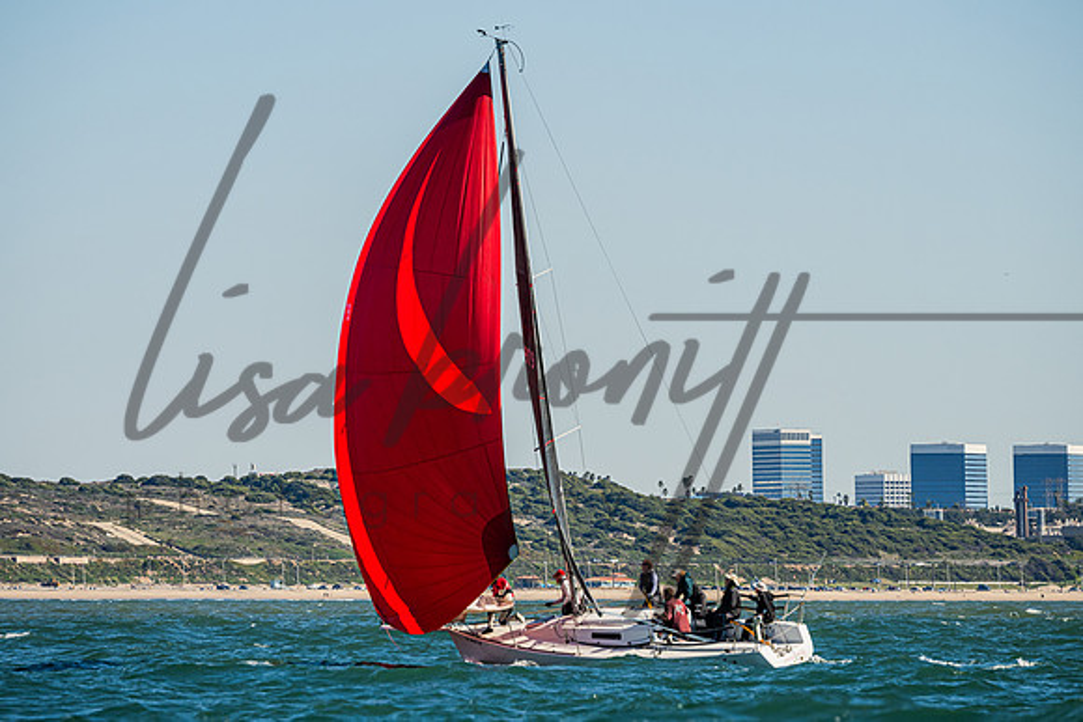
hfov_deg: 6.4
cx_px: 542
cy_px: 360
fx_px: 9751
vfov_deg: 4.2
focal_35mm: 324
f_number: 8
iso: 400
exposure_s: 1/2000
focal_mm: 280
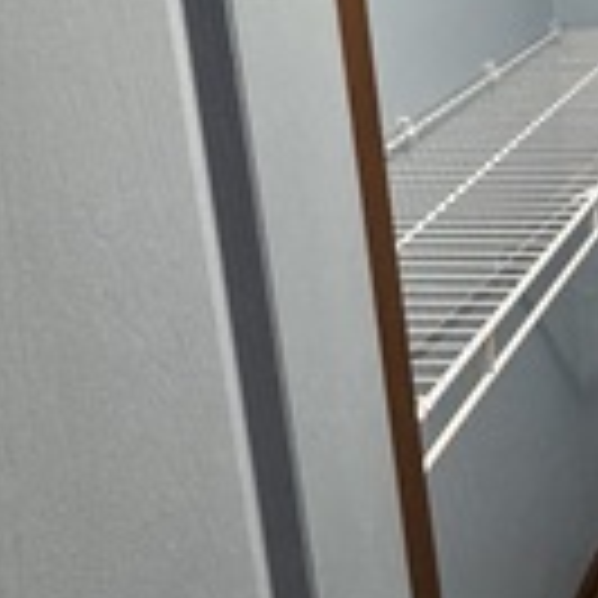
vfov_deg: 26.3
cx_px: 944
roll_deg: +1.0
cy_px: 2
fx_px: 1212
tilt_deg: -12.1
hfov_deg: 22.0
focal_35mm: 62
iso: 800
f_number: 2.2
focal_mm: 2.22
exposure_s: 1/60
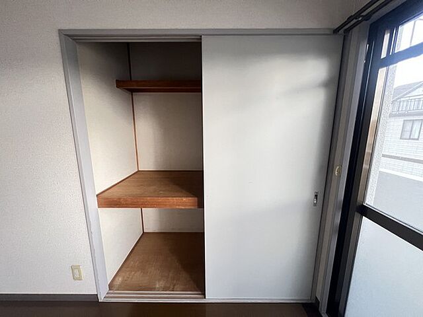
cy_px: 158
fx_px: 159
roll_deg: +0.1
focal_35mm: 13
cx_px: 212
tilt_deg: -10.1
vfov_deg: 89.9
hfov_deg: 106.2
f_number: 1.8
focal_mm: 1.57
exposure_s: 1/60
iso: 500
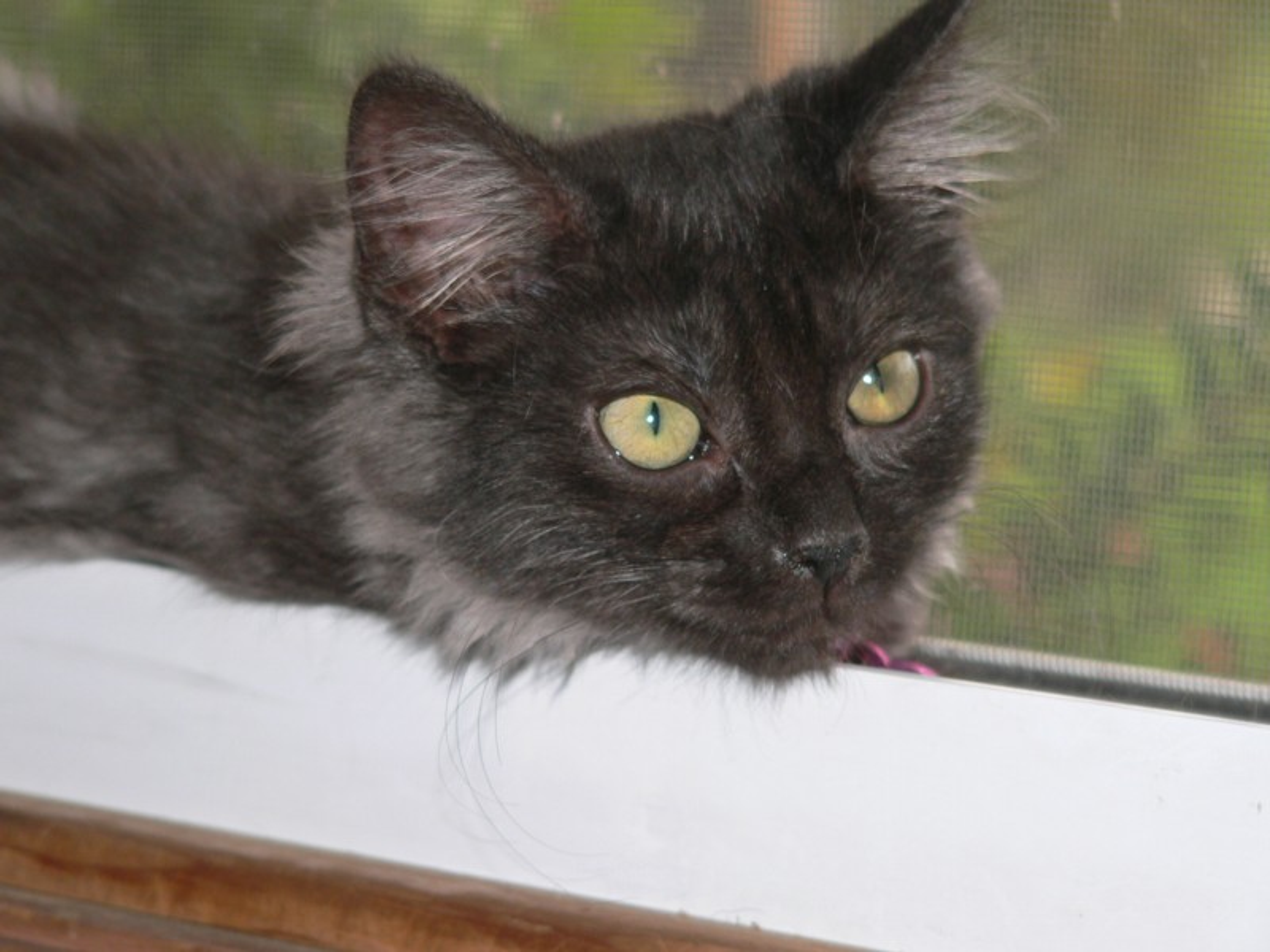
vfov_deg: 10.3
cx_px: 635
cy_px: 476
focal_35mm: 144
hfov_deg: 13.7
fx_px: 5283
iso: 100
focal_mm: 23.9
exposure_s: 1/160
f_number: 2.8
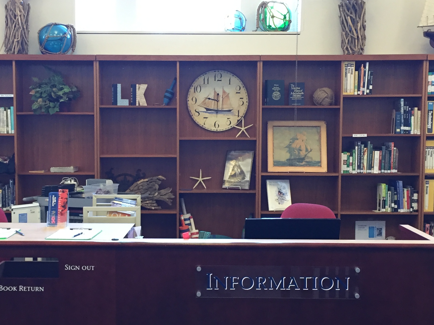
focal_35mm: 55
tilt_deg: -5.1
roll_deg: -1.1
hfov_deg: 34.9
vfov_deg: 26.5
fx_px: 690
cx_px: 188
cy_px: 190
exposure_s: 1/30
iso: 125
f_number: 2.2
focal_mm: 4.15
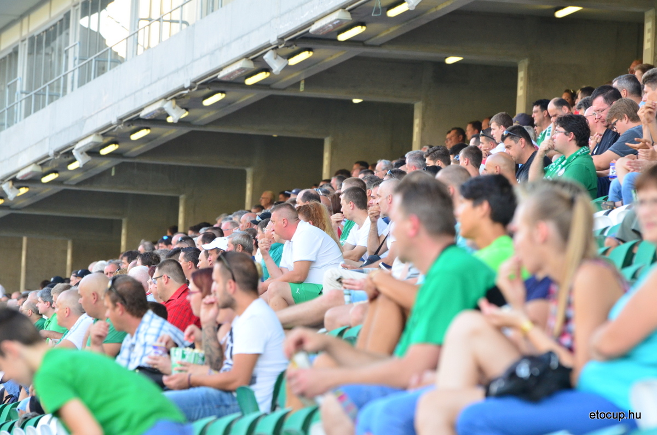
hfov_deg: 6.9
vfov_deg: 4.6
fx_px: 5464
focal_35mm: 300
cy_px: 218
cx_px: 328
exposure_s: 1/250
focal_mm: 200
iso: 1250
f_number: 6.3
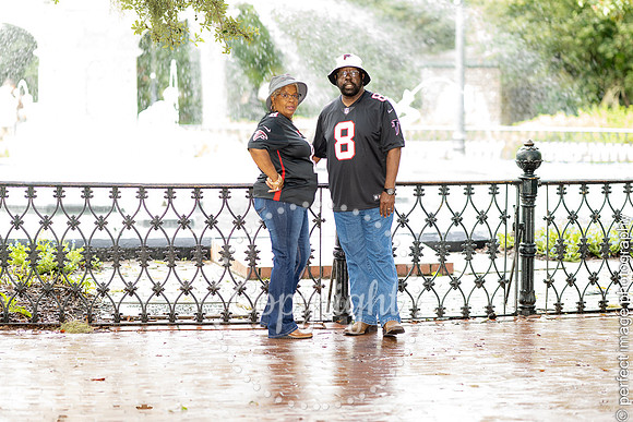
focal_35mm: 109
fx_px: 1914
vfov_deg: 12.6
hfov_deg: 18.8
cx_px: 316
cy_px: 211
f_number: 2
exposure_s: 1/160
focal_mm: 105
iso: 320
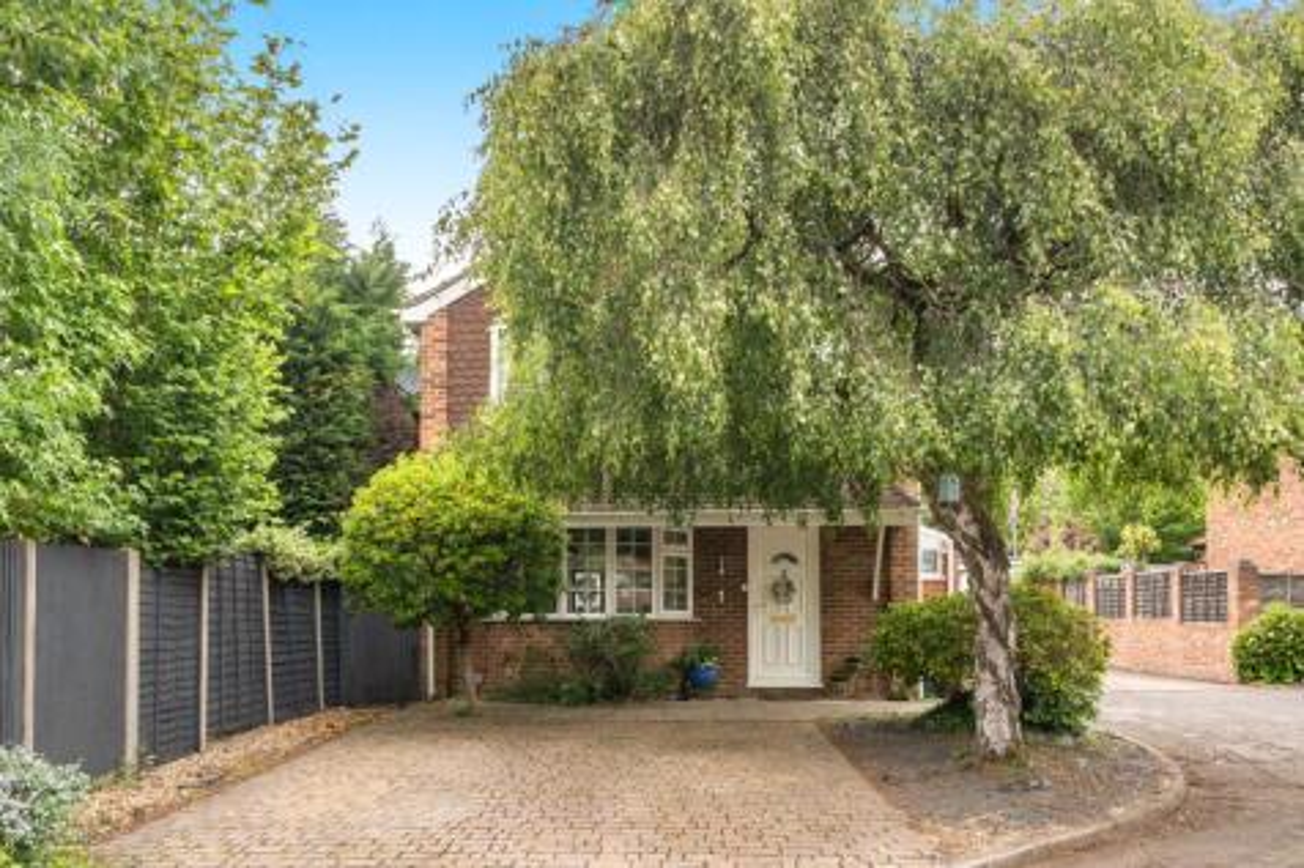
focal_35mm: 30
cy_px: 434
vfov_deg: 43.6
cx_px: 652
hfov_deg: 61.9
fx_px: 1086
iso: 400
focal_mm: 20
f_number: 8
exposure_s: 1/200
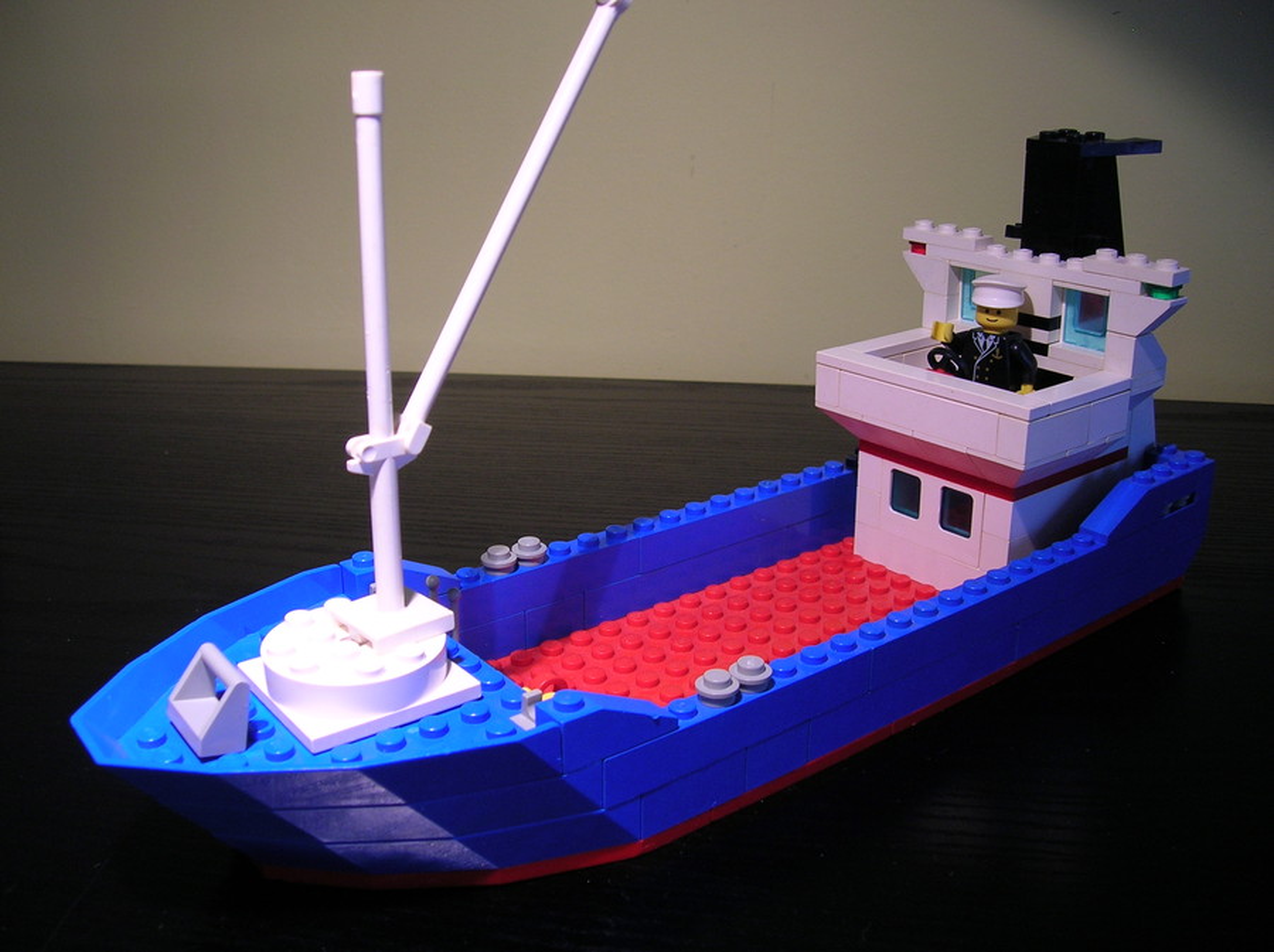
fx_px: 1250
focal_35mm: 34
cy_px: 476
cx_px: 637
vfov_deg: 41.7
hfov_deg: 54.0
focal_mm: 5.7
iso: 50
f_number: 2.9
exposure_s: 1/11.3
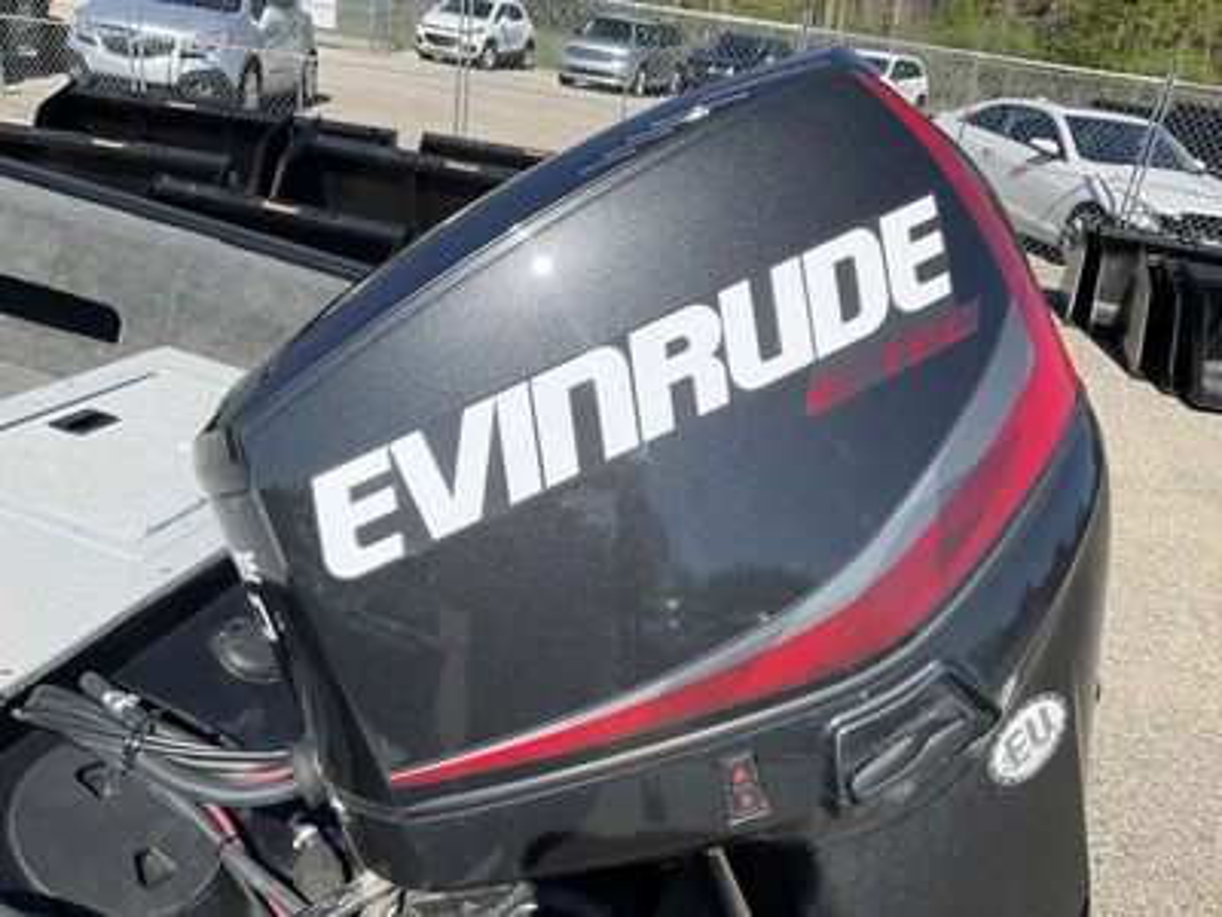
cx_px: 611
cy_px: 458
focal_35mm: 29
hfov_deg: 61.7
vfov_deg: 48.2
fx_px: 1024
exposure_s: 1/1730
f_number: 1.8
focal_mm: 3
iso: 25
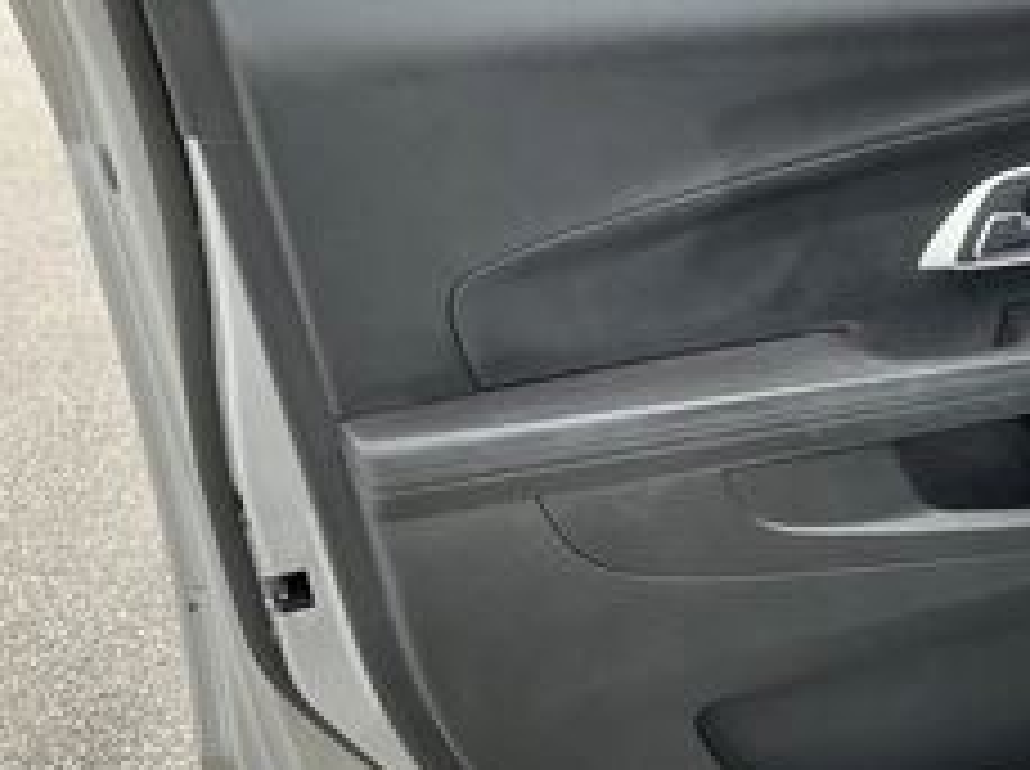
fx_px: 1456
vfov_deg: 29.6
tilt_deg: -22.2
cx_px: 792
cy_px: 423
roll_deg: +2.1
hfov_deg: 37.8
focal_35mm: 49
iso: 25
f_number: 1.8
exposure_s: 1/122
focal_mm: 3
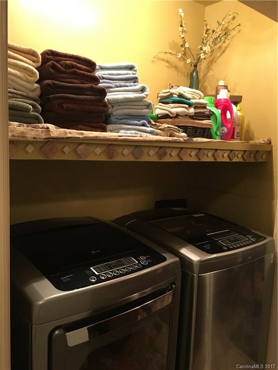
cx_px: 139
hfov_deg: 48.2
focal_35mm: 29
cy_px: 185
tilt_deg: -6.8
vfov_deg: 61.7
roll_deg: -2.6
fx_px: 311
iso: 200
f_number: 2.2
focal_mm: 4.15
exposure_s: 1/24
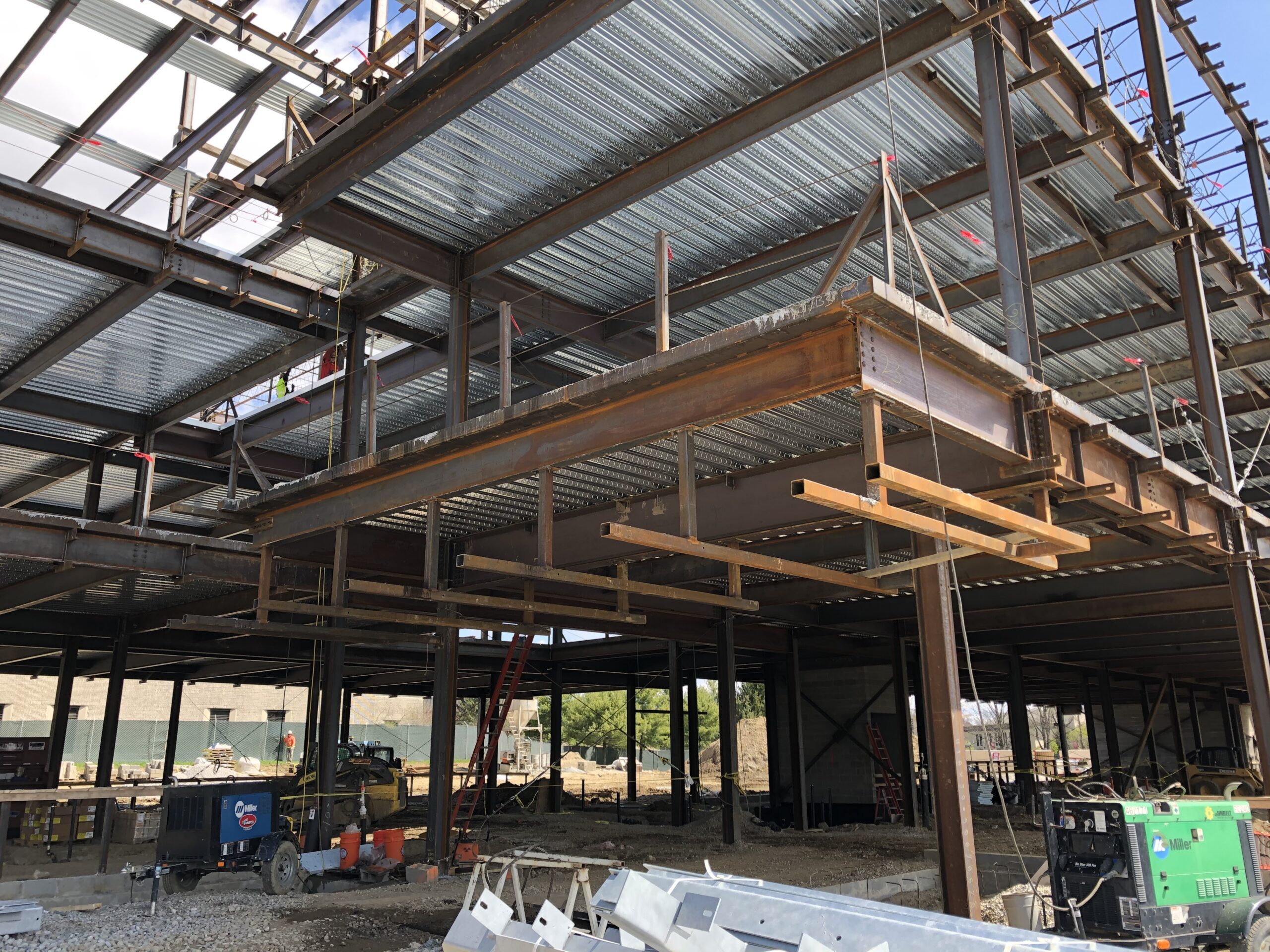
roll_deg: -0.1
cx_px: 635
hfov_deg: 63.4
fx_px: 1027
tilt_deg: +15.7
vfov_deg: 49.7
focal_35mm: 28
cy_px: 476
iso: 20
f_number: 1.8
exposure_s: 1/358
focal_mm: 3.99
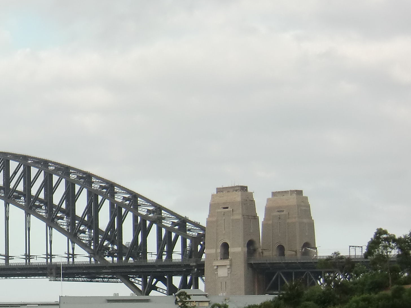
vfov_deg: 9.8
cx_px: -149
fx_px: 1793
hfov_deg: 12.6
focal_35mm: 151
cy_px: 187
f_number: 4.2
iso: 64
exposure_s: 1/400
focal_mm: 9.8
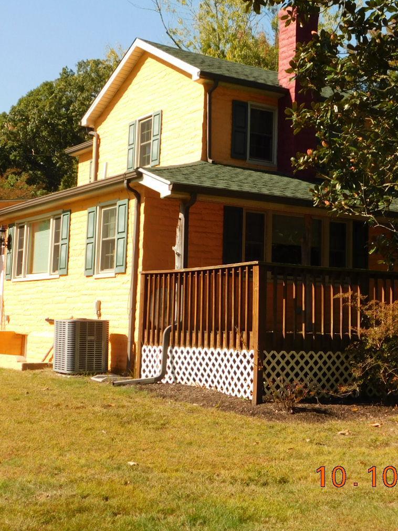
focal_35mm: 57
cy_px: 228
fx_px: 874
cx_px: 235
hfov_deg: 25.6
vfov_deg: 33.7
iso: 125
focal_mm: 6.3
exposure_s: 1/800
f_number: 3.5
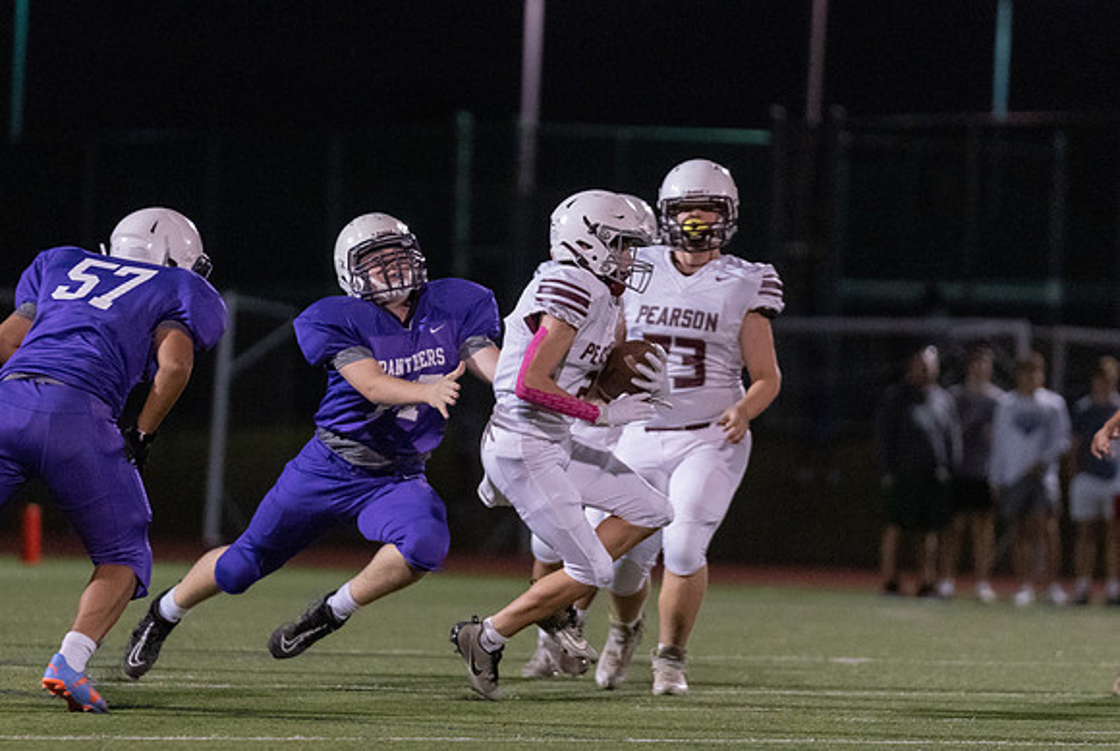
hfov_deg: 6.0
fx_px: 10626
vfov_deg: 4.0
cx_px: 473
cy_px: 377
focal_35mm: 341
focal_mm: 200
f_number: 2.8
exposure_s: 1/1250
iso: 5000
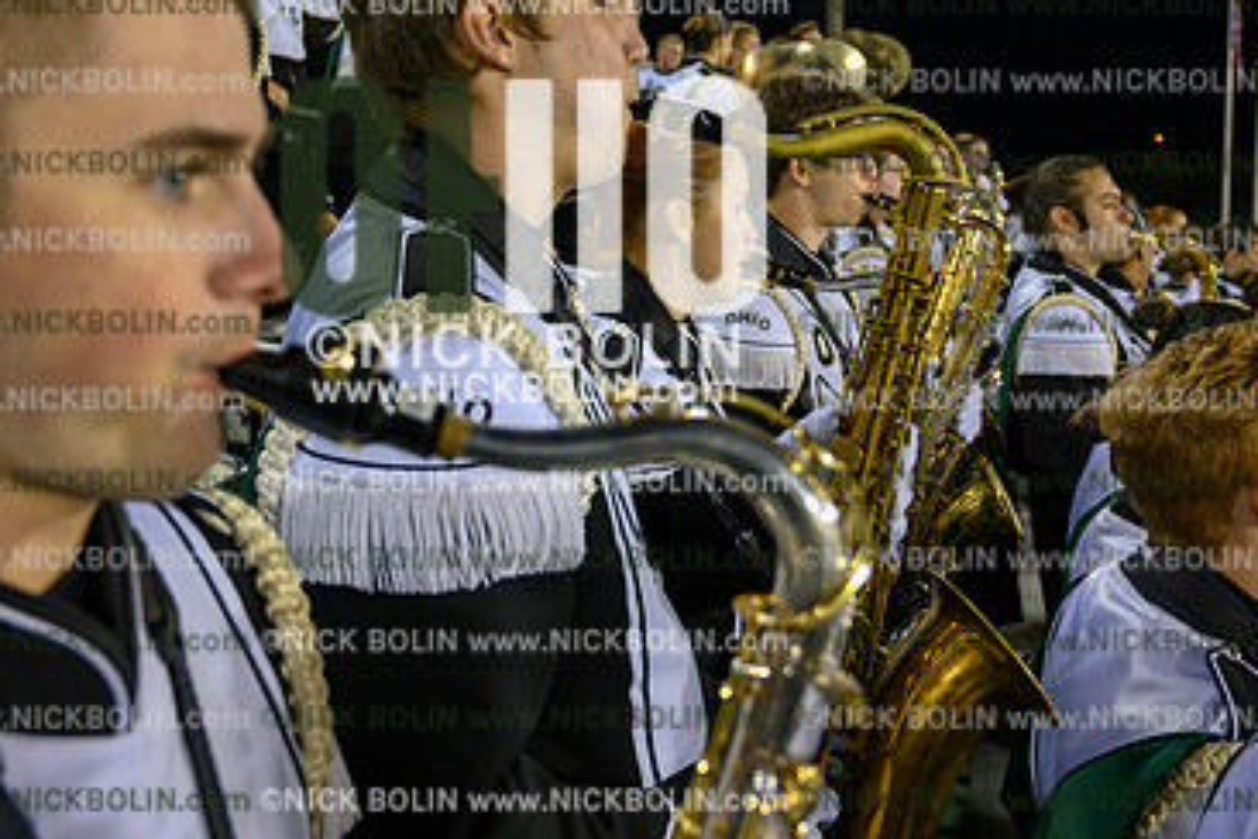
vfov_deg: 34.5
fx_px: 1328
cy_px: 242
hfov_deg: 50.5
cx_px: 522
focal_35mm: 38
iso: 2000
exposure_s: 1/250
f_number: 4
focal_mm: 24
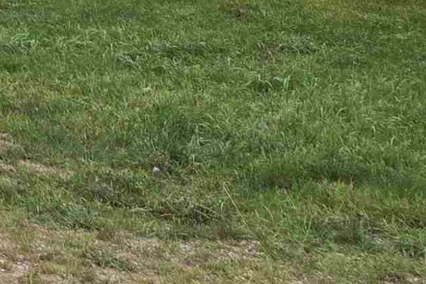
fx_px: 1396
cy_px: -406
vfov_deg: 10.1
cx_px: -541
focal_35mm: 118
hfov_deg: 13.5
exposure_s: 1/359
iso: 64
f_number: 1.8
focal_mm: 5.4
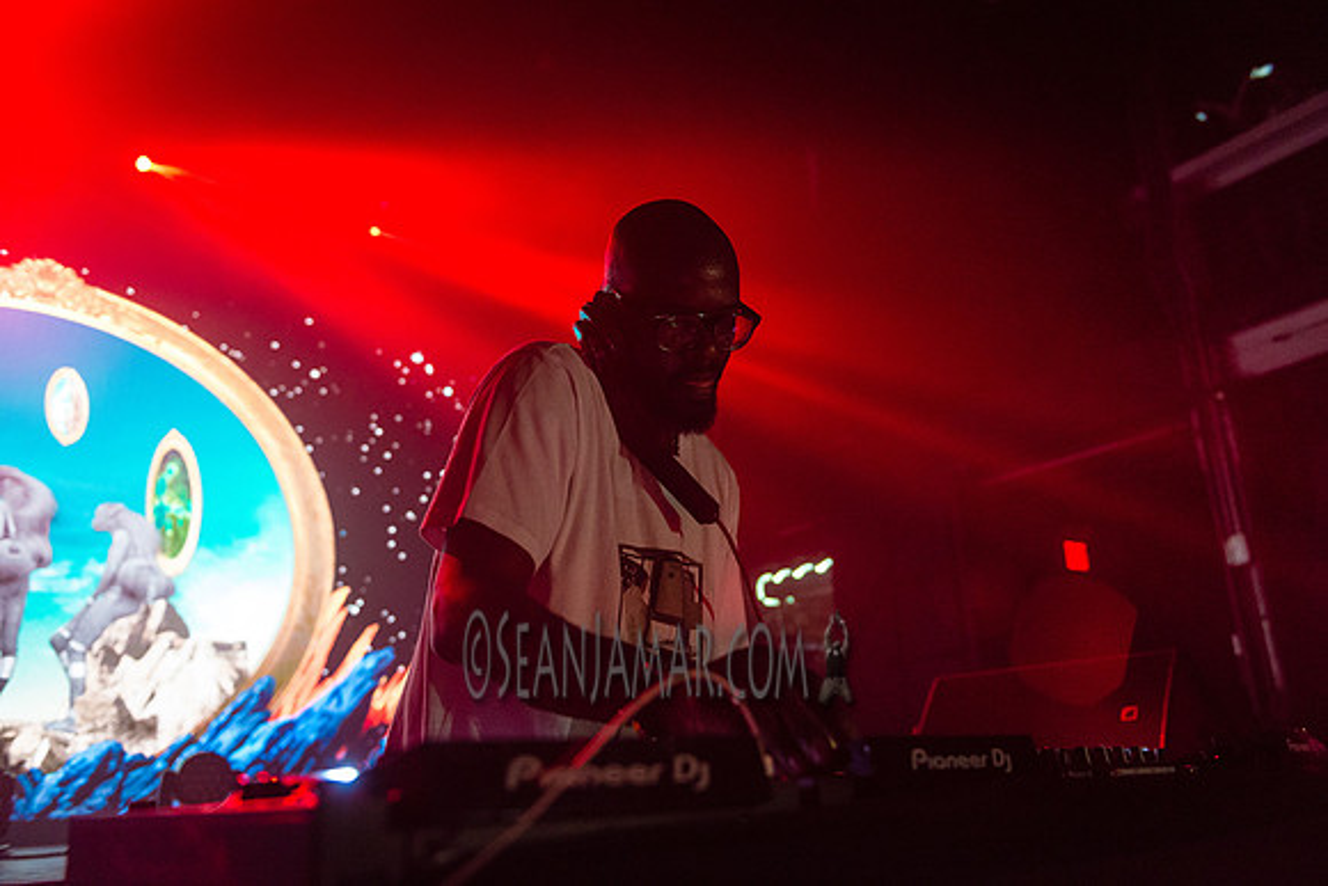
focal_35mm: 29
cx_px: 664
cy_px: 443
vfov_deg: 45.0
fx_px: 1070
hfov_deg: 63.6
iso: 4000
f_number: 2.8
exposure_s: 1/320
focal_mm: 29
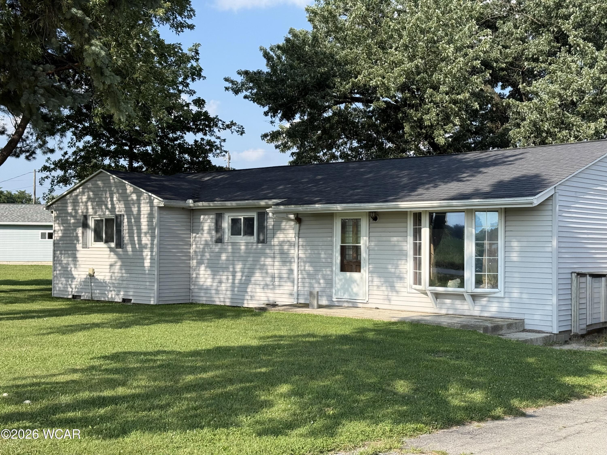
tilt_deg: +1.3
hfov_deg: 39.7
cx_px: 304
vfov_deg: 30.3
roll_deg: -0.1
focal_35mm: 48
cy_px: 228
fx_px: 842
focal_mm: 6.76
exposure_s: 1/2667
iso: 64
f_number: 1.78
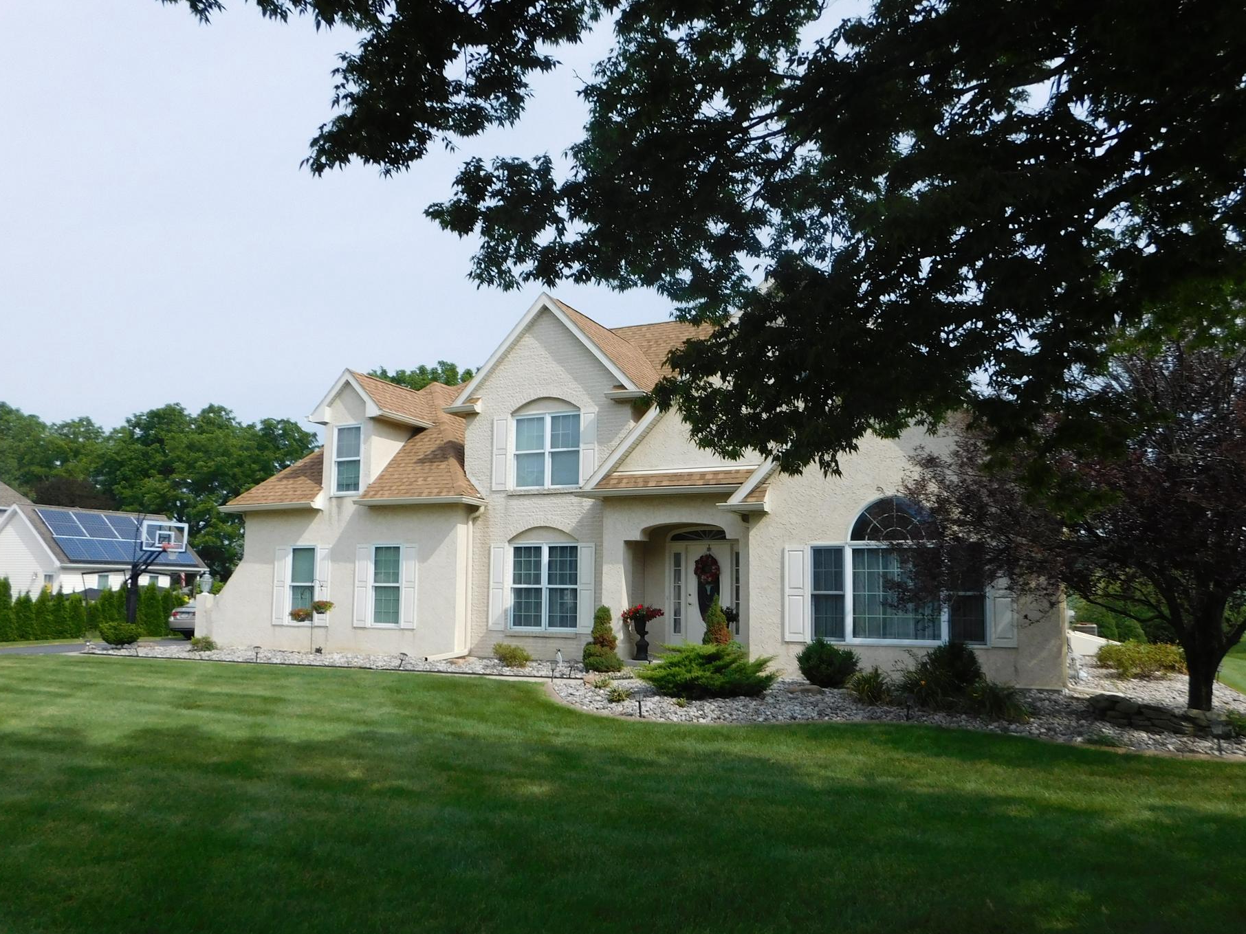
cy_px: 493
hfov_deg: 67.3
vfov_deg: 53.0
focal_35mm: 26
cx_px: 654
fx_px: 936
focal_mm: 4
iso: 125
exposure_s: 1/400
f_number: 6
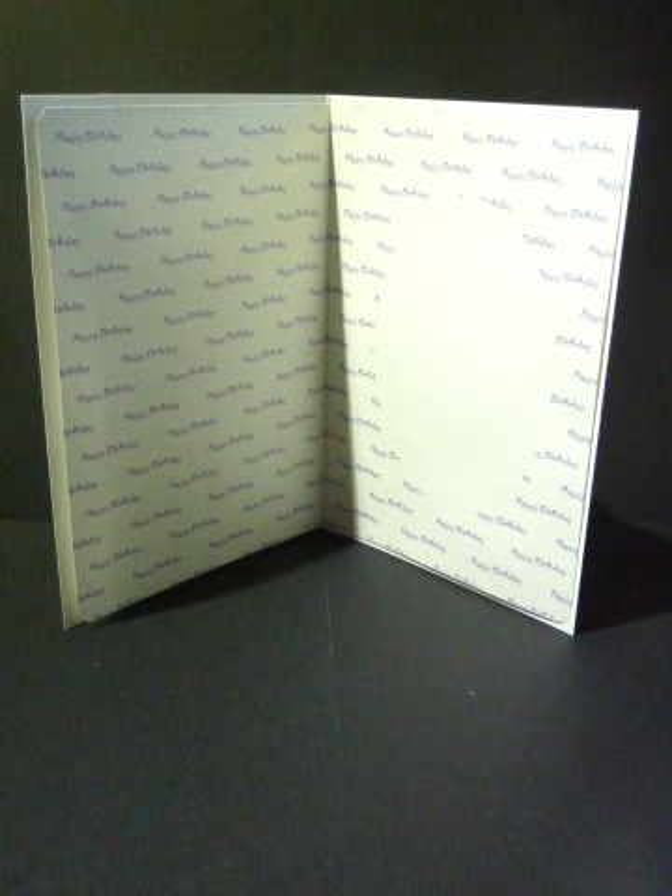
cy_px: 448
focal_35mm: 37
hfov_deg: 38.7
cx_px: 336
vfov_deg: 50.1
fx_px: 958
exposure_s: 1/40
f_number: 3.6
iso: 800
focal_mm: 6.1
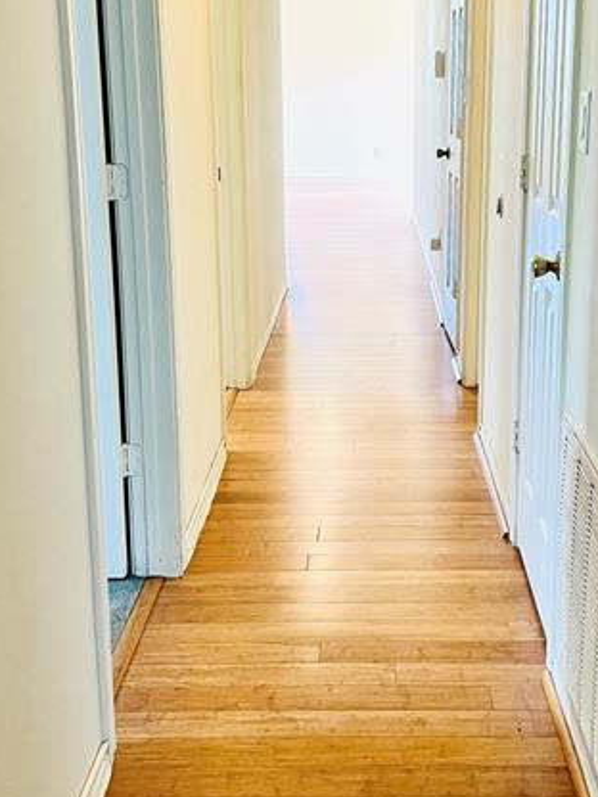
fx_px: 1106
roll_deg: +0.2
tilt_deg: -9.7
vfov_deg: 39.4
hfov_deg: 30.2
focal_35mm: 48
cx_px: 358
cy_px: 301
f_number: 1.5
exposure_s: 1/60
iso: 160
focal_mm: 5.7
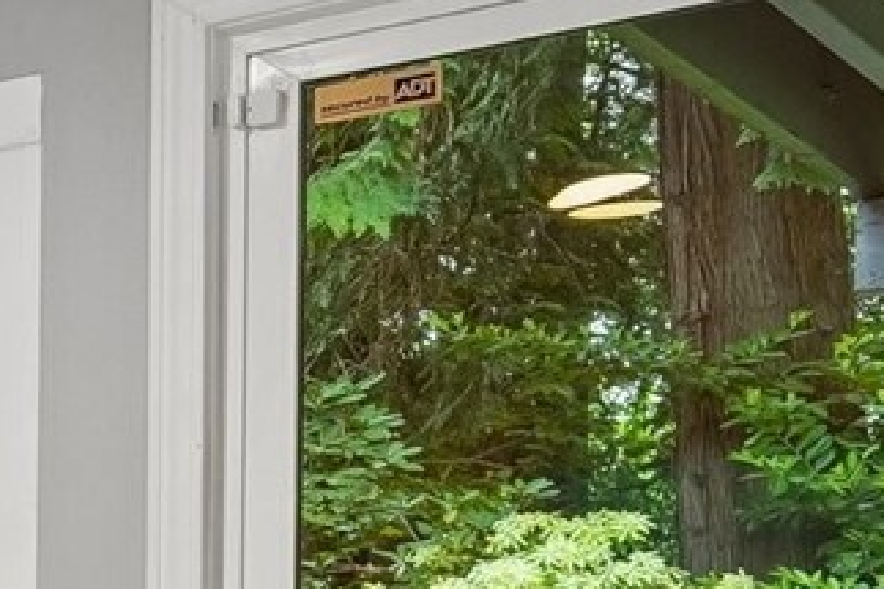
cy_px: 757
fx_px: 2062
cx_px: -1430
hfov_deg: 13.6
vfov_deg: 15.5
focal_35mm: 84
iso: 1600
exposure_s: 1/10
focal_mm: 16
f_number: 8
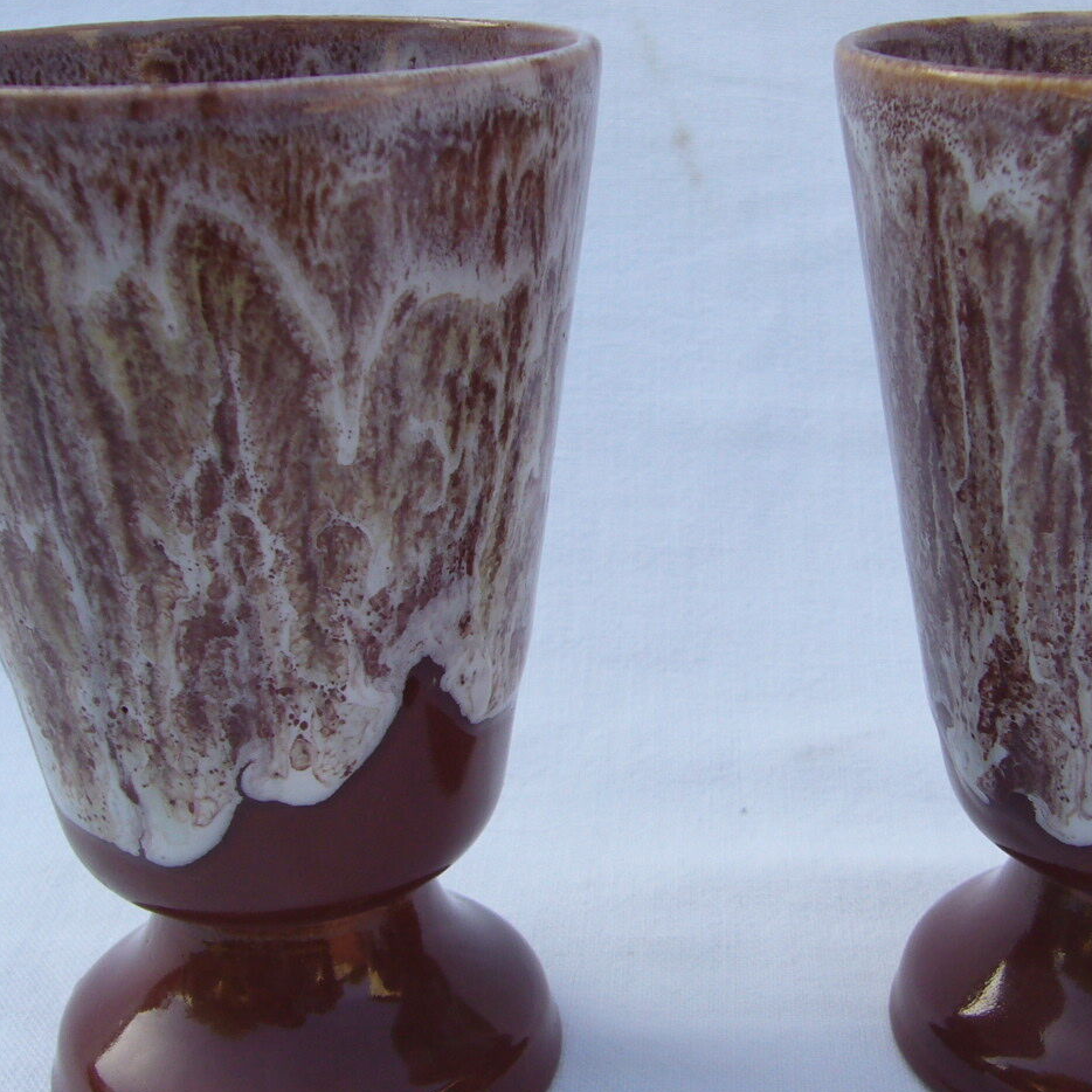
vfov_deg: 32.2
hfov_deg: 31.9
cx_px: 727
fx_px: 1892
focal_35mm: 53
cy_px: 621
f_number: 5.6
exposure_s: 1/100
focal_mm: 5.8
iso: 80
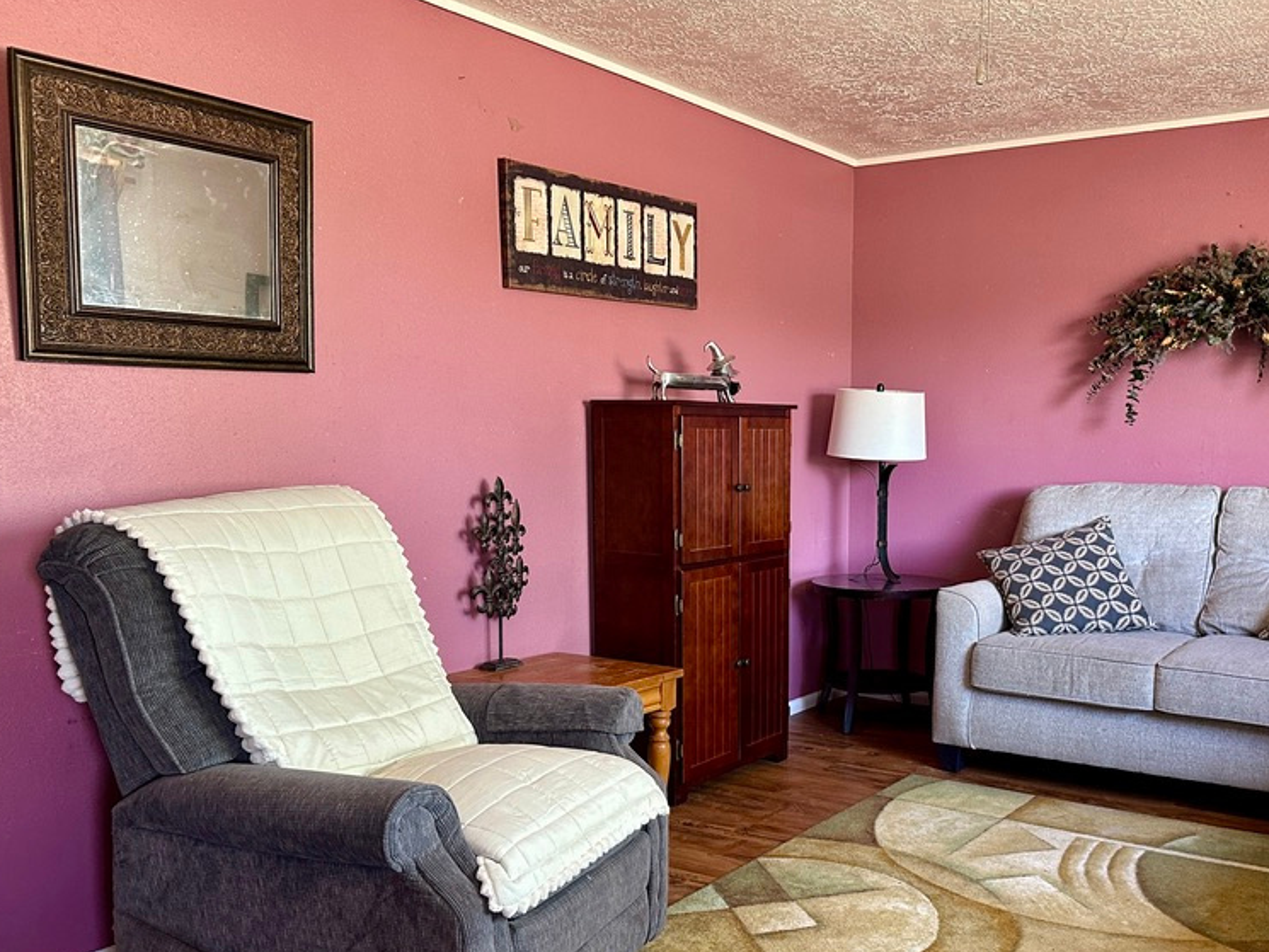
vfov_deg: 42.6
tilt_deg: -7.6
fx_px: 1210
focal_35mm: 33
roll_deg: -1.3
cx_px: 792
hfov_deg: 54.7
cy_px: 594
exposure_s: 1/60
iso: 250
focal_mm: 6.86
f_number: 1.78
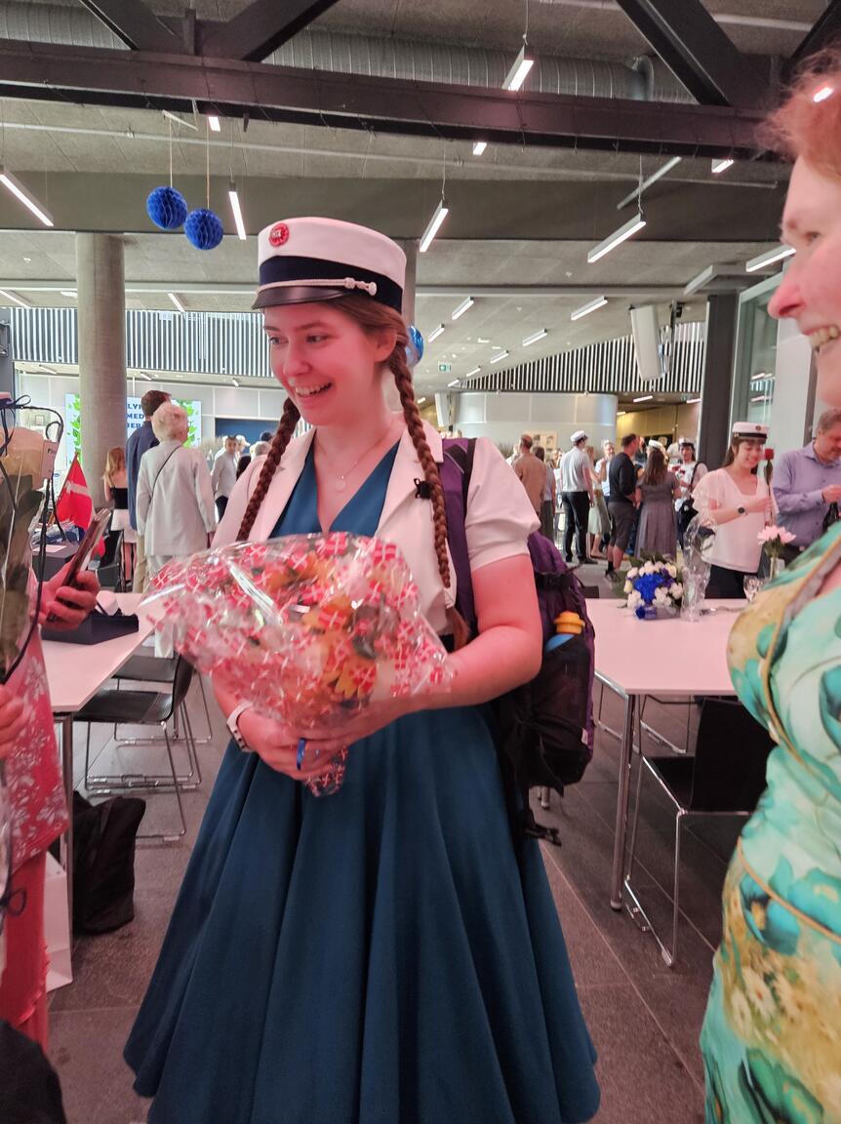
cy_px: 562
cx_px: 420
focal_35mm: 23
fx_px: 746
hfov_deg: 58.8
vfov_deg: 74.0
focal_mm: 5.4
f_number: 1.8
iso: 400
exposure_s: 1/100
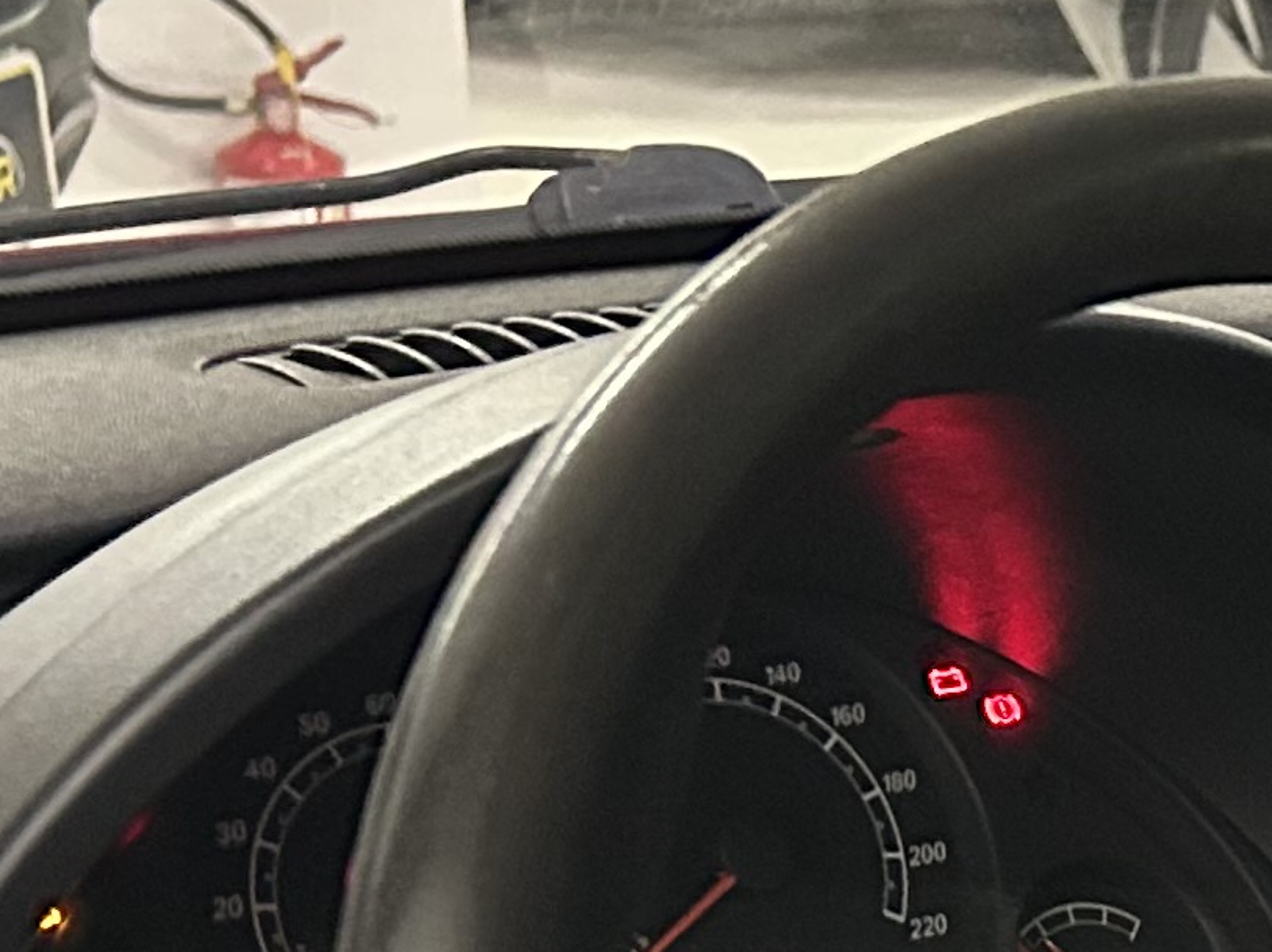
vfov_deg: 10.9
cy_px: 1569
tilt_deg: -23.8
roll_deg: -2.7
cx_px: 2154
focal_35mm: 129
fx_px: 4738
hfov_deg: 13.9
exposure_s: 1/30
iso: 800
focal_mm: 5.7
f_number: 1.5
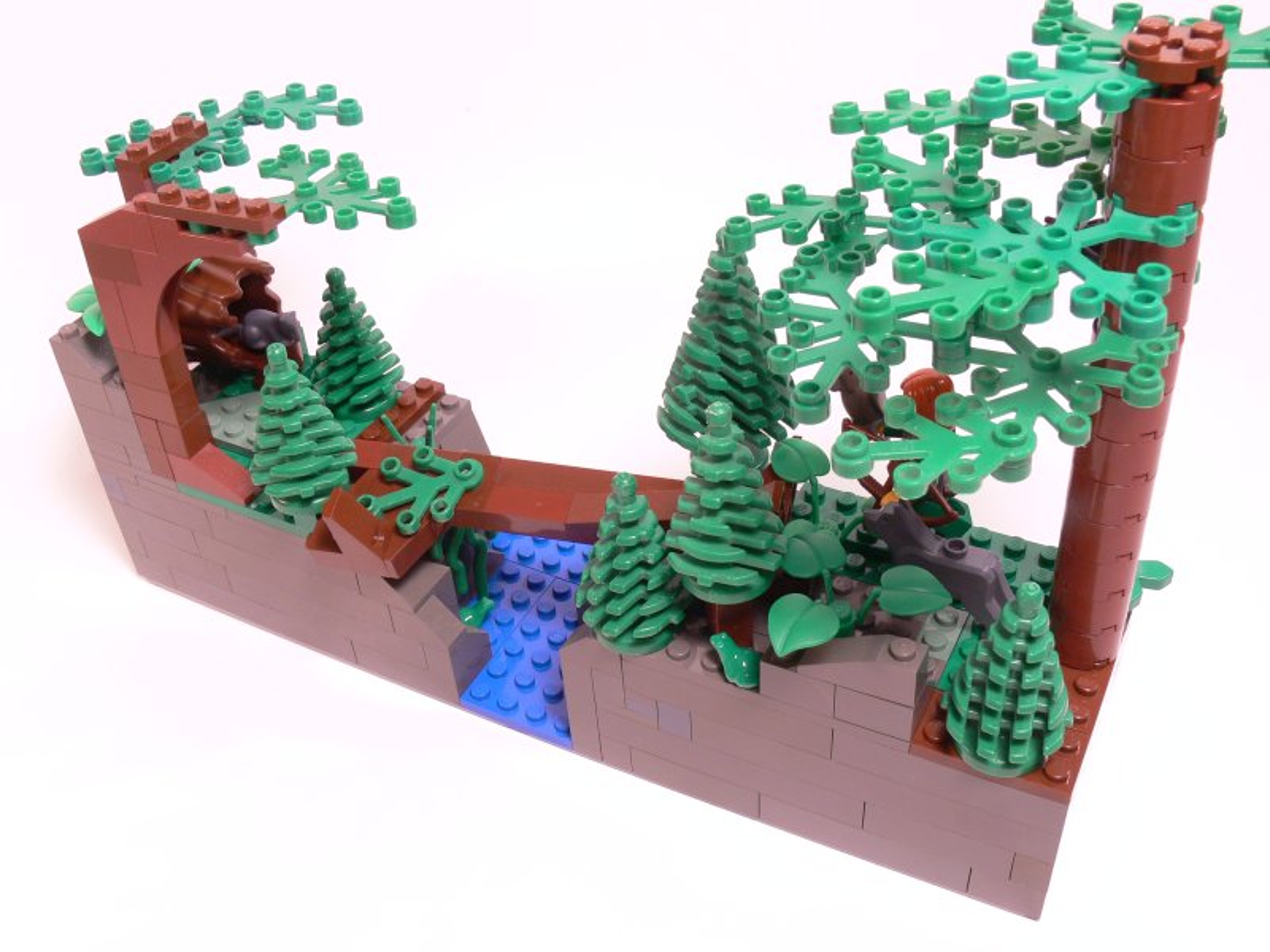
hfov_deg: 52.6
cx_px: 635
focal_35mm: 35
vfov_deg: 40.7
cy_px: 476
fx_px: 1284
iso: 80
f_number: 7.1
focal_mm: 7.4
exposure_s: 1/5
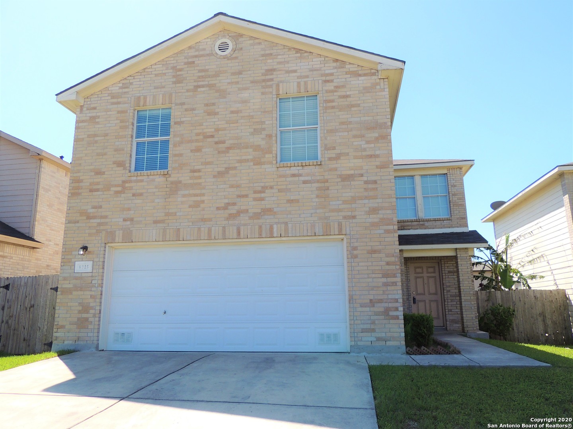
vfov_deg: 56.8
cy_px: 214
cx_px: 286
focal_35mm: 24
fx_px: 397
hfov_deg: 71.6
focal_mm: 4.3
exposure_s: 1/800
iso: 100
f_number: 3
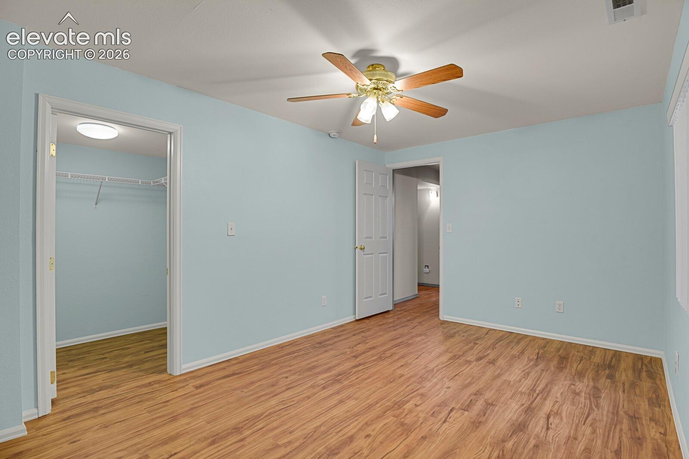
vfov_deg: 70.4
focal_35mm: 17
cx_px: 344
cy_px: 230
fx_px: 325
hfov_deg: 93.3
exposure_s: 3
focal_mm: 17
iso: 250
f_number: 6.3
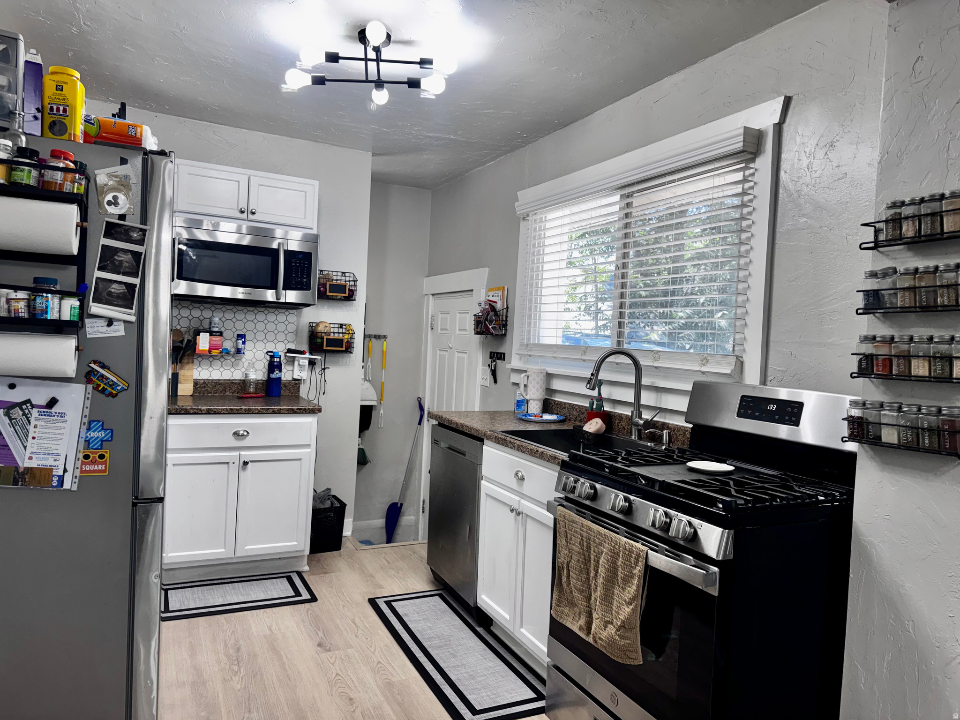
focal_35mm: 24
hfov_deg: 71.6
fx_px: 666
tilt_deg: -2.9
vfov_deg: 56.8
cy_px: 360
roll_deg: -2.4
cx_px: 480
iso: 64
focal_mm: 6.76
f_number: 1.78
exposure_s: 1/136
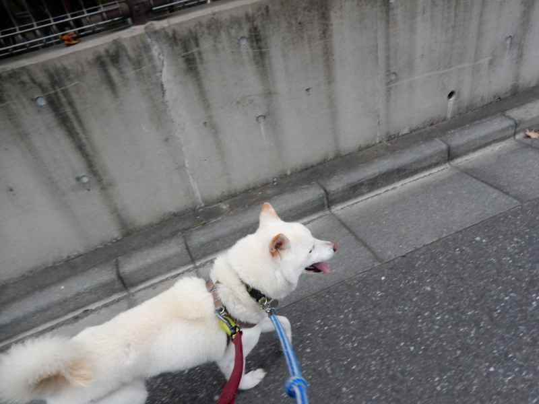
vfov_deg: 54.9
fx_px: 389
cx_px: 270
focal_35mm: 25
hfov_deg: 69.4
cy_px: 202
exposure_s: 1/250
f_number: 3.7
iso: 220
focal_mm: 4.5
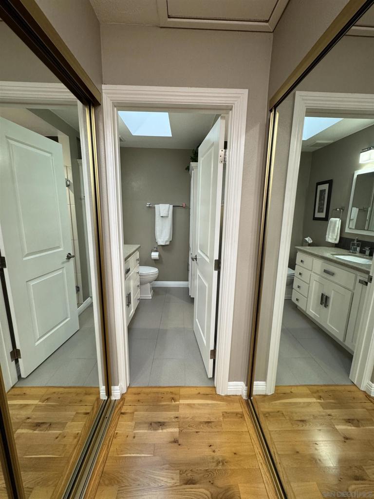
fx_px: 202
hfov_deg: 85.7
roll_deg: -0.8
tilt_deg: -10.1
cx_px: 187
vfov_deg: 102.1
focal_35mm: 14
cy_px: 250
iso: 200
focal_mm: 2.22
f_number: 2.2
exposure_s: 1/60
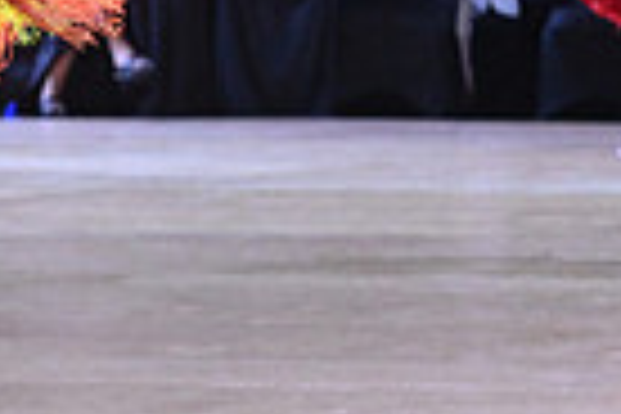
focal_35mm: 512
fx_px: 8831
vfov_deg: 2.7
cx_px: -616
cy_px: -7
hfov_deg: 4.0
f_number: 6.3
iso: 4000
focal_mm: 122
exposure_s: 1/400
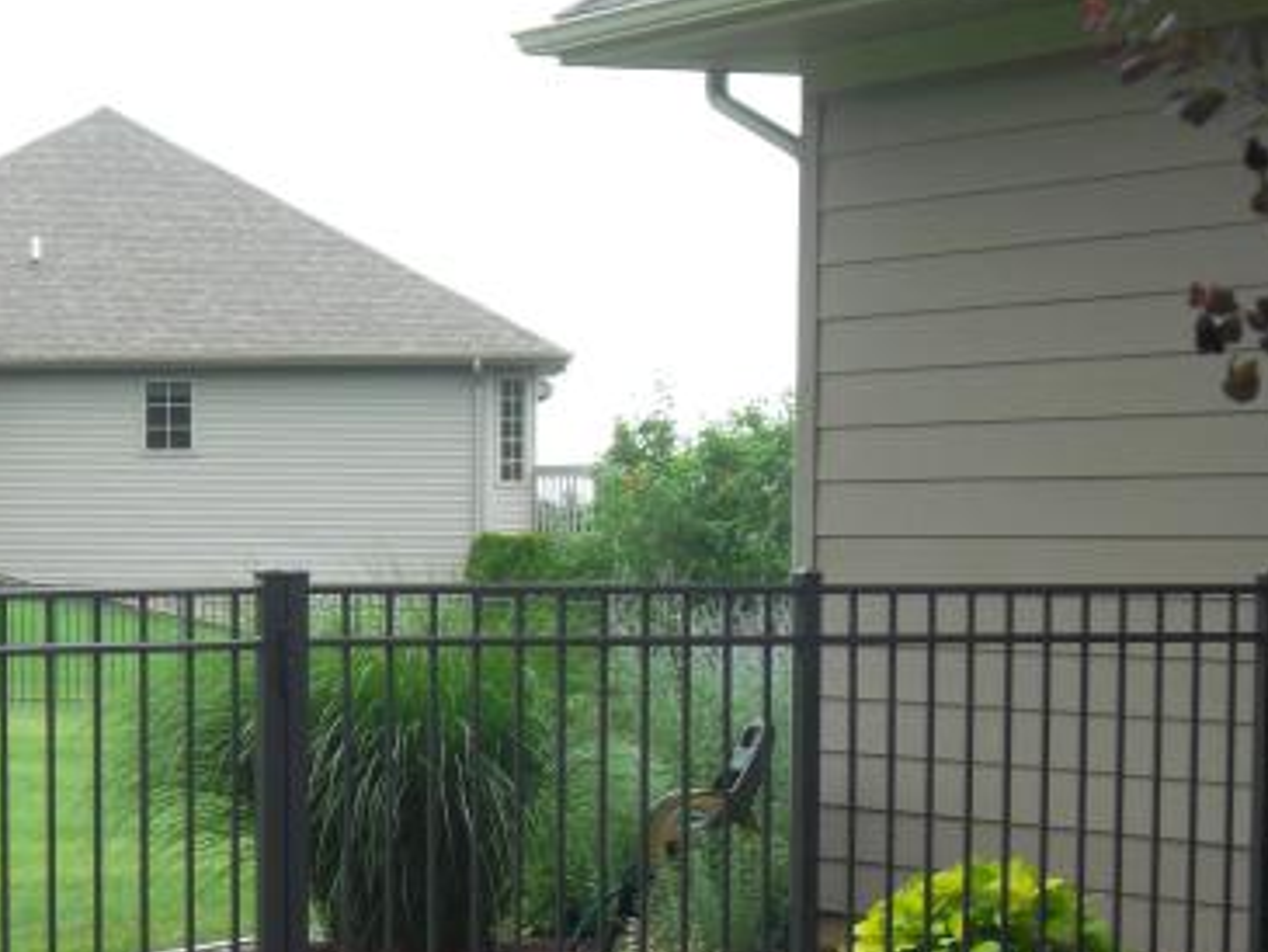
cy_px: 962
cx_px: -45
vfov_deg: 12.8
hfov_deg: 16.8
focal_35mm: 114
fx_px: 4177
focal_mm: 9.3
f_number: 5
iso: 80
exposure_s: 1/90
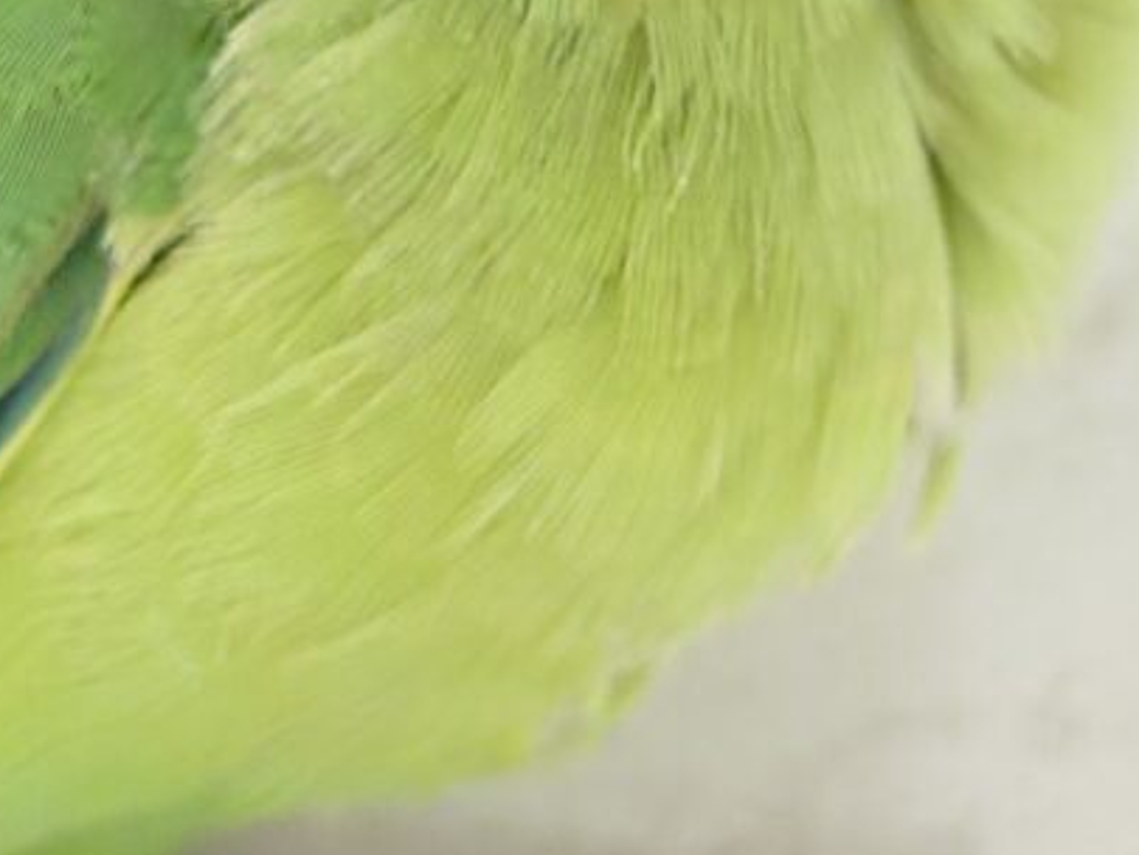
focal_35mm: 154
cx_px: 655
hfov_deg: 12.8
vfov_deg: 9.5
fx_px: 5069
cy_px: -245
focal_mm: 5.96
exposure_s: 1/100
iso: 80
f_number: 1.6
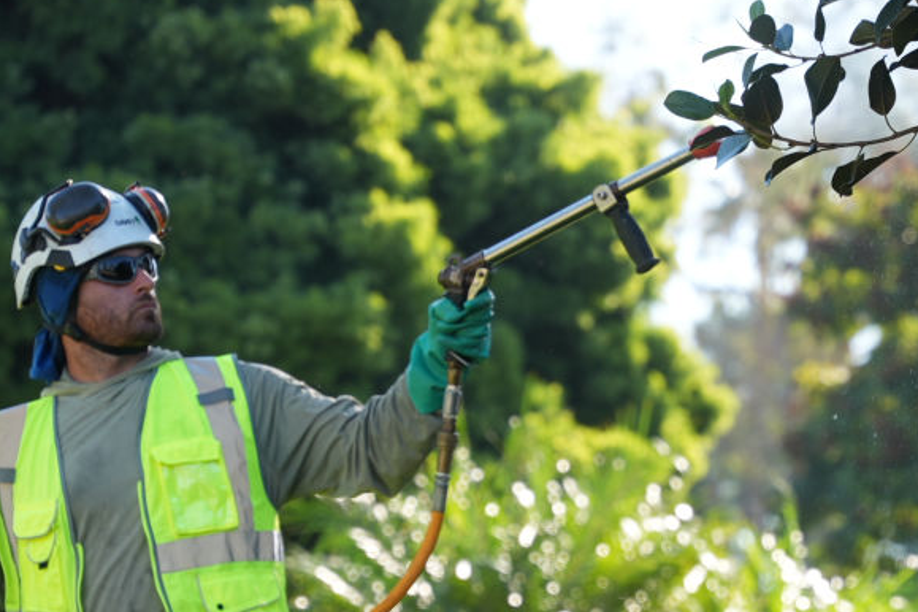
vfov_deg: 8.3
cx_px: 682
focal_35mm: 164
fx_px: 4193
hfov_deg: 12.5
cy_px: 533
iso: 160
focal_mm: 67.6
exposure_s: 1/500
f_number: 2.8
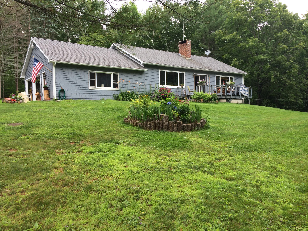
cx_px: 154
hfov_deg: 61.7
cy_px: 116
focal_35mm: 29
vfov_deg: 48.2
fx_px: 258
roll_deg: +0.8
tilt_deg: -0.9
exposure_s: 1/237
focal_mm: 4.15
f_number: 2.2
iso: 32
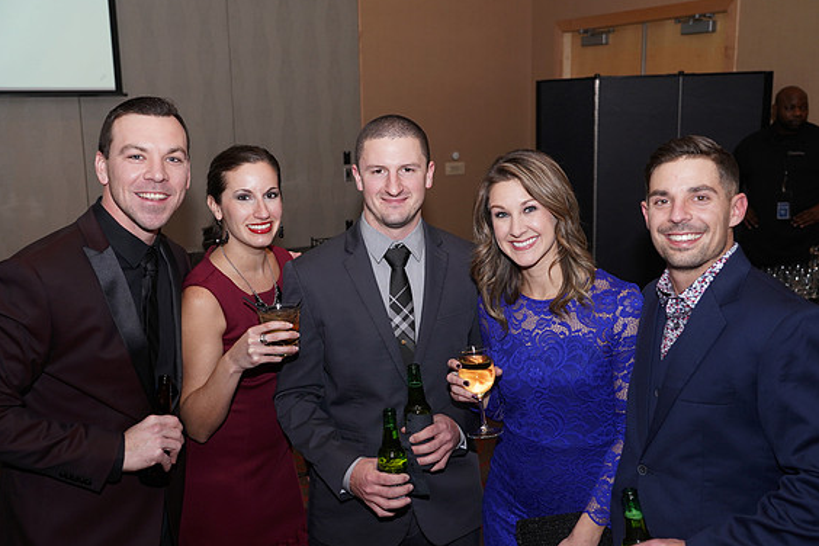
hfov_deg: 51.9
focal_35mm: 37
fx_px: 842
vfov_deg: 35.9
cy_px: 271
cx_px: 405
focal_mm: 36
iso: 640
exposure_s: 1/100
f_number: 4.5
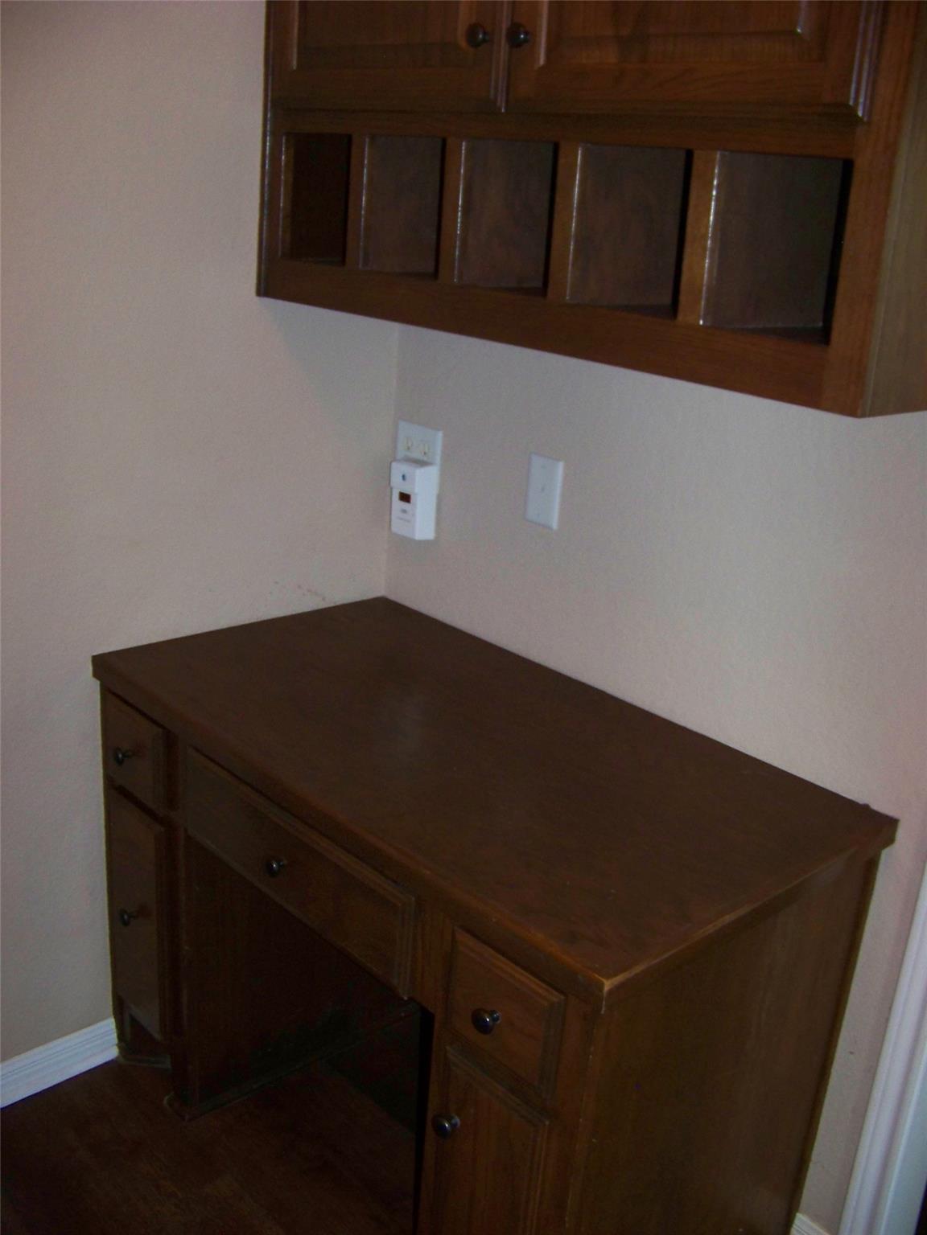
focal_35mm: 36
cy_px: 618
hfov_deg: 39.7
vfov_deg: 51.4
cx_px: 464
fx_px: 1285
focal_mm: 5.85
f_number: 2.8
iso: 200
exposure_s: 1/30
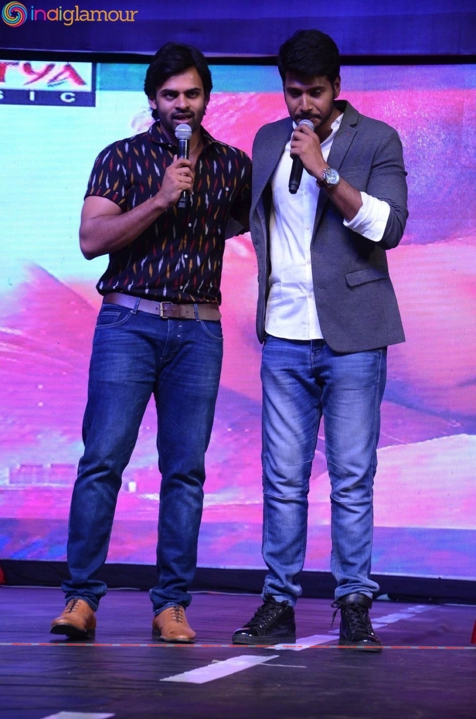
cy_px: 360
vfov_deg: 15.2
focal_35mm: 135
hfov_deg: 10.1
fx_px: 2689
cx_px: 238
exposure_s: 1/125
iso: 2500
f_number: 5.6
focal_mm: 90
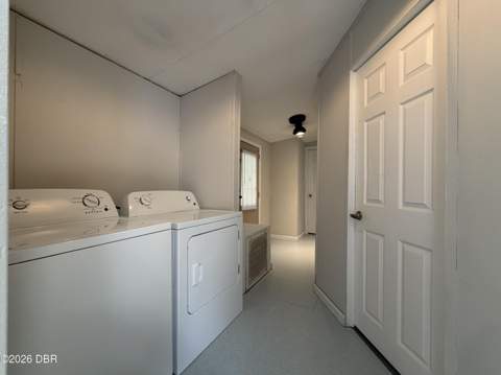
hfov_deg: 102.1
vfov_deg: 85.6
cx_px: 250
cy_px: 188
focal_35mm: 14
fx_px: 202
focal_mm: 2.22
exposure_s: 1/60
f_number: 2.2
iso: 200
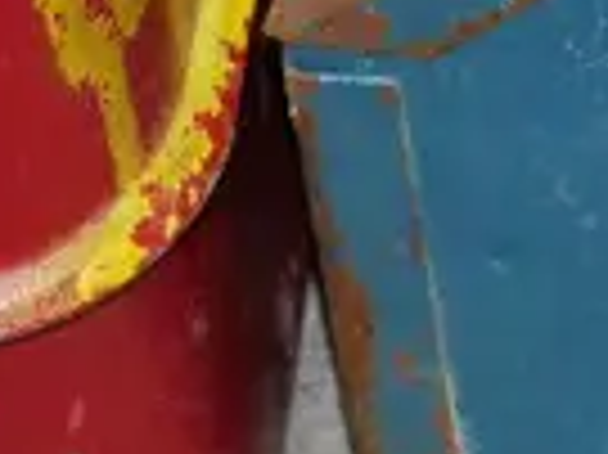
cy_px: -614
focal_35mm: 425
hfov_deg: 4.7
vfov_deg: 3.4
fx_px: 7458
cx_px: 32
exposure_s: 1/125
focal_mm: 28
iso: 3200
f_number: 5.6
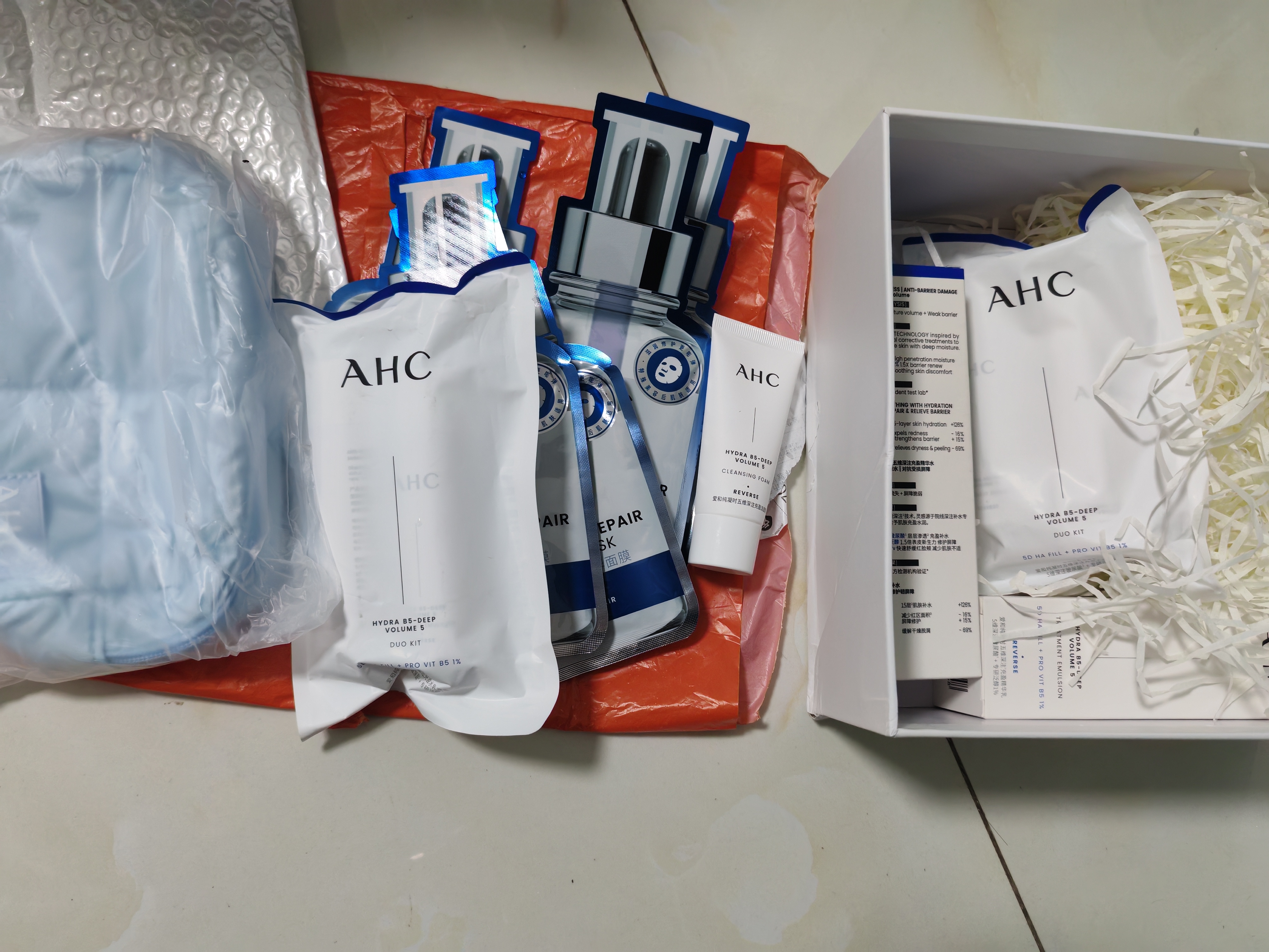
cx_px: 634
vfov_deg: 51.4
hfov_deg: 65.3
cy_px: 476
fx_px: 990
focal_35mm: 27
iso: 500
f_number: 1.95
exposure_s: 1/100
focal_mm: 5.52
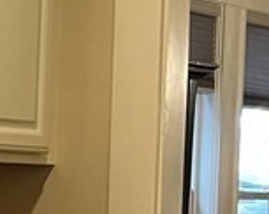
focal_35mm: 170
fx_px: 1352
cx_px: -593
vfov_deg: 8.8
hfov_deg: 8.8
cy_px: 351
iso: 125
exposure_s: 1/60
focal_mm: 5.7
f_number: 1.5
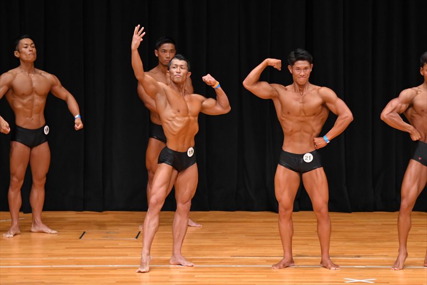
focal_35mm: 240
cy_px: 142
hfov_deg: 8.6
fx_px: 2845
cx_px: 214
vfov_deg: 5.7
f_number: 5.6
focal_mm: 160
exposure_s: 1/400
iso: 4000
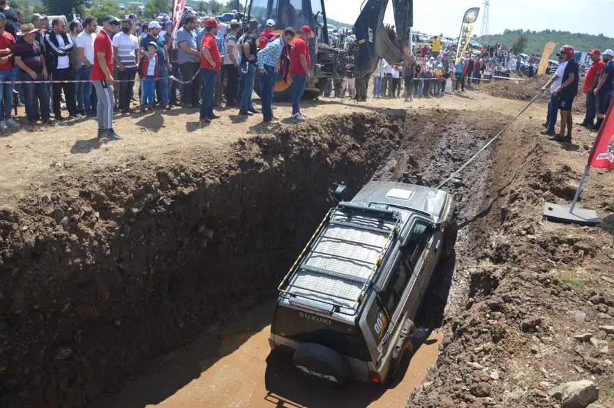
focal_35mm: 52
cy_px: 204
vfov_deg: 25.7
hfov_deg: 37.9
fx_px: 895
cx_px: 307
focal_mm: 35
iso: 100
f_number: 8
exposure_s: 1/250
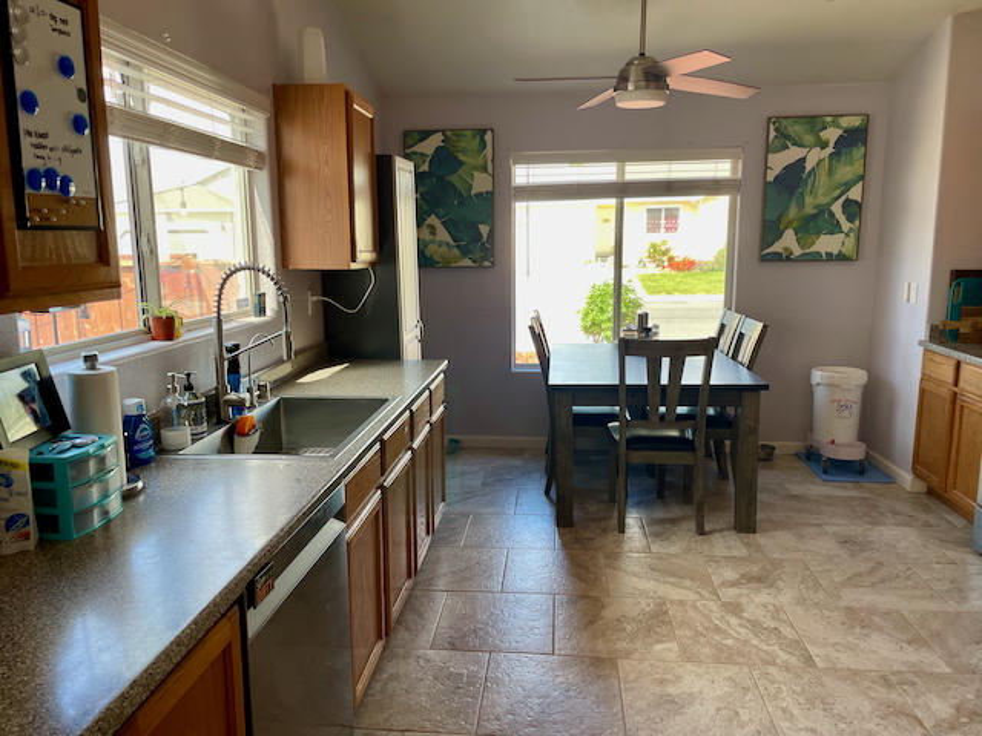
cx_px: 491
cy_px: 368
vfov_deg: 53.1
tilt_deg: -10.6
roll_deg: +1.0
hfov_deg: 67.3
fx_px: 738
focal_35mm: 26
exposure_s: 1/121
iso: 40
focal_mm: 4.2
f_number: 1.6
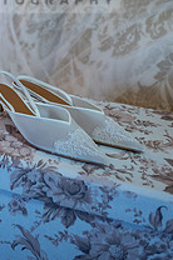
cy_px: -16
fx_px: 376
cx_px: 18
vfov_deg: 33.9
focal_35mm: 52
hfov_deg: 25.1
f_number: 2.8
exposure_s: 1/200
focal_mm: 24
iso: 800
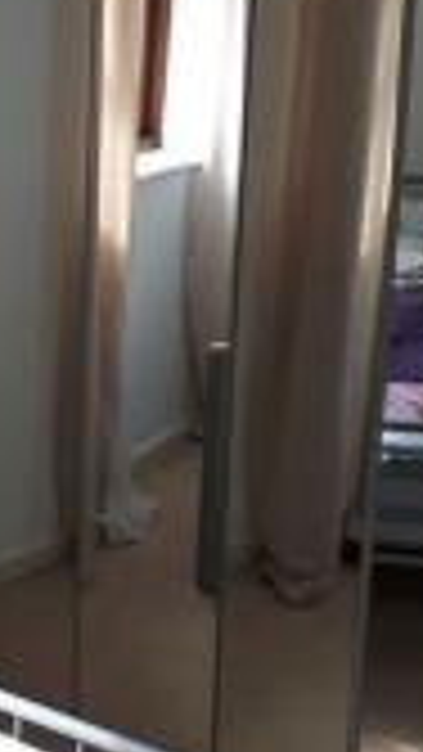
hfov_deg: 14.9
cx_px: -140
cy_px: 412
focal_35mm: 77
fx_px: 1535
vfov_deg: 27.5
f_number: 1.9
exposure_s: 1/100
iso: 50
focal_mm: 3.6
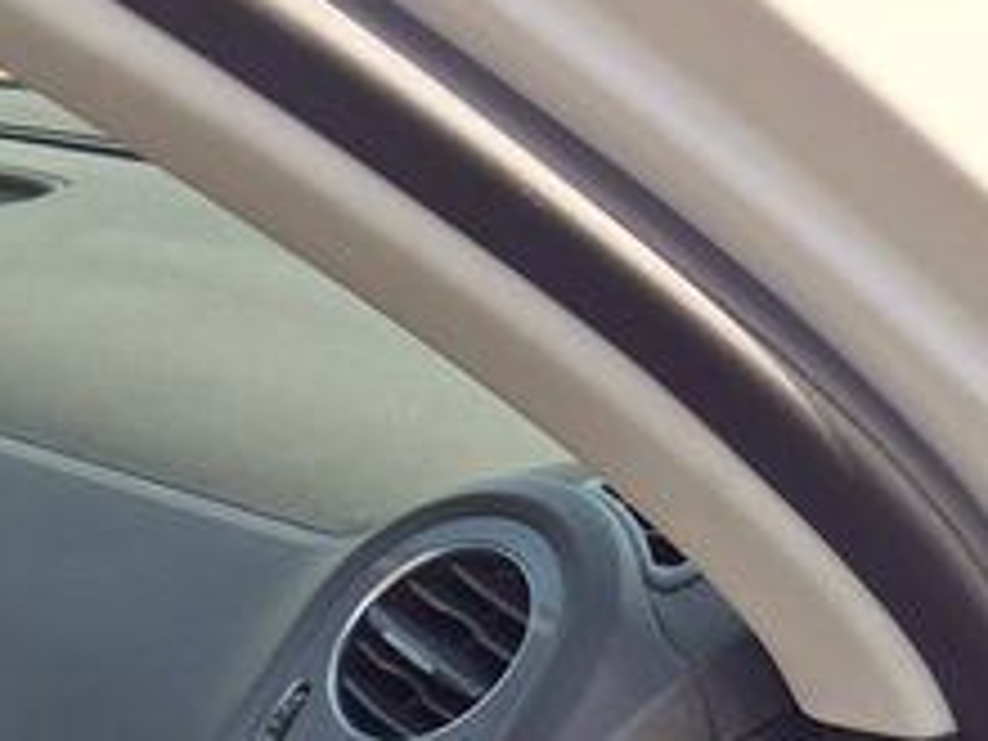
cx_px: -620
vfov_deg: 12.3
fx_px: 3054
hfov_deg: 16.3
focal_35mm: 107
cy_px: 1464
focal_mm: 5.4
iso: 25
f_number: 1.8
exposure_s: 1/594
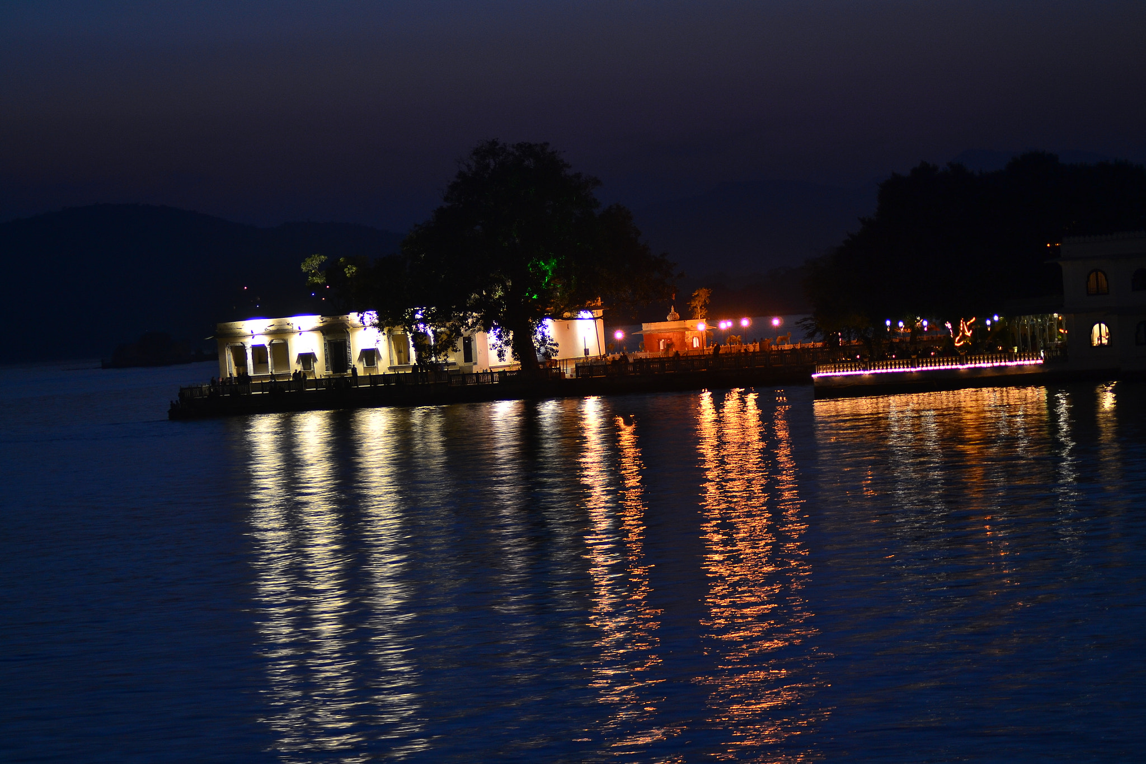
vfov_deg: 13.0
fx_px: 3342
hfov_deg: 19.5
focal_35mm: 105
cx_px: 573
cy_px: 382
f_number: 4
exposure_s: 1/2
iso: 250
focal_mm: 70
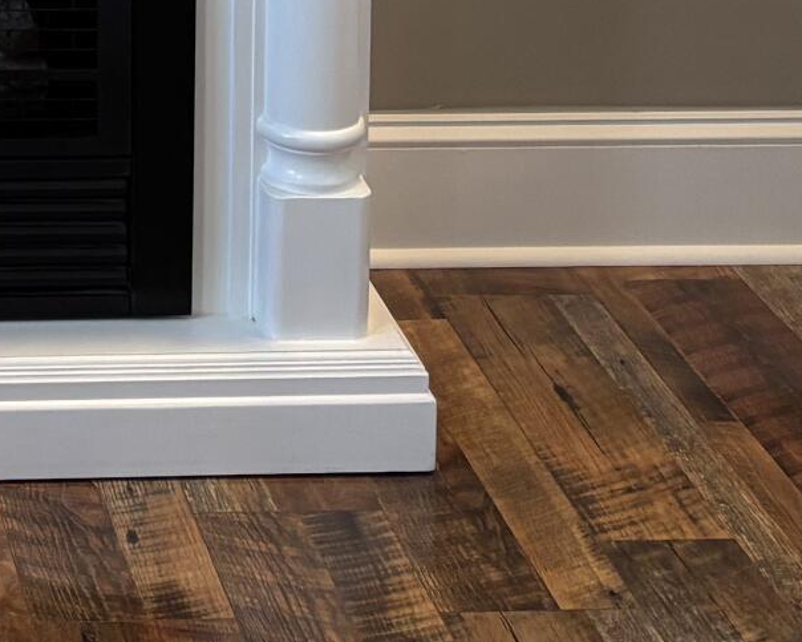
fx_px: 2990
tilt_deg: -6.7
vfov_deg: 11.2
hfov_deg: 14.6
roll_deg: -0.3
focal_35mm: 126
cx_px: -276
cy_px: -607
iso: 160
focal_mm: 5.96
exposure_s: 1/60
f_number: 1.6
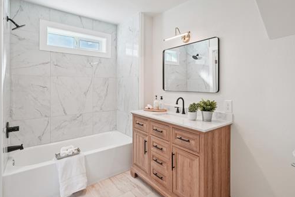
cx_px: 161
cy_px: 86
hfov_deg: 86.7
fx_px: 156
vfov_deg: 64.2
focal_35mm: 19
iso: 800
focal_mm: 10
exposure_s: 1/40
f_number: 8
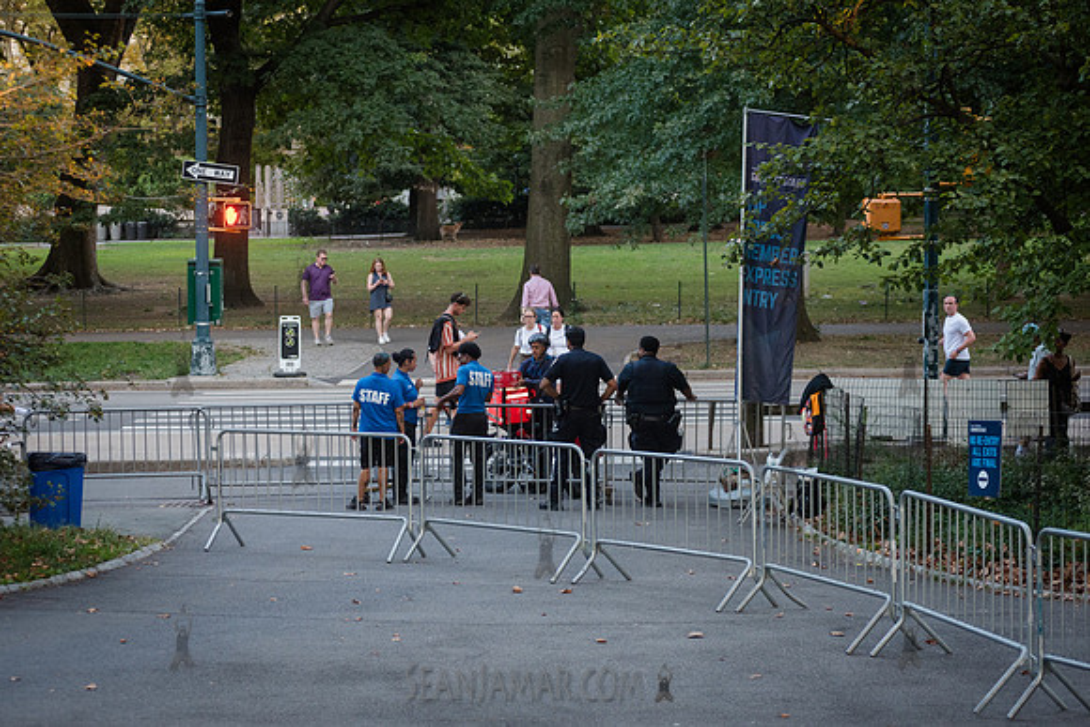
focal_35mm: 82
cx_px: 545
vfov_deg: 16.8
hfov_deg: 24.9
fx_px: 2468
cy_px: 364
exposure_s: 1/500
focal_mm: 80
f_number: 3.5
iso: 2000
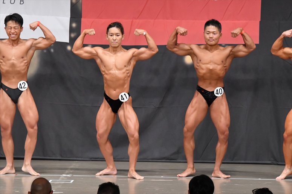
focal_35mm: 217
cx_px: 146
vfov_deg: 6.3
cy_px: 97
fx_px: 1759
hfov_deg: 9.5
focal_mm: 145
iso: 6400
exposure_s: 1/400
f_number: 5.6
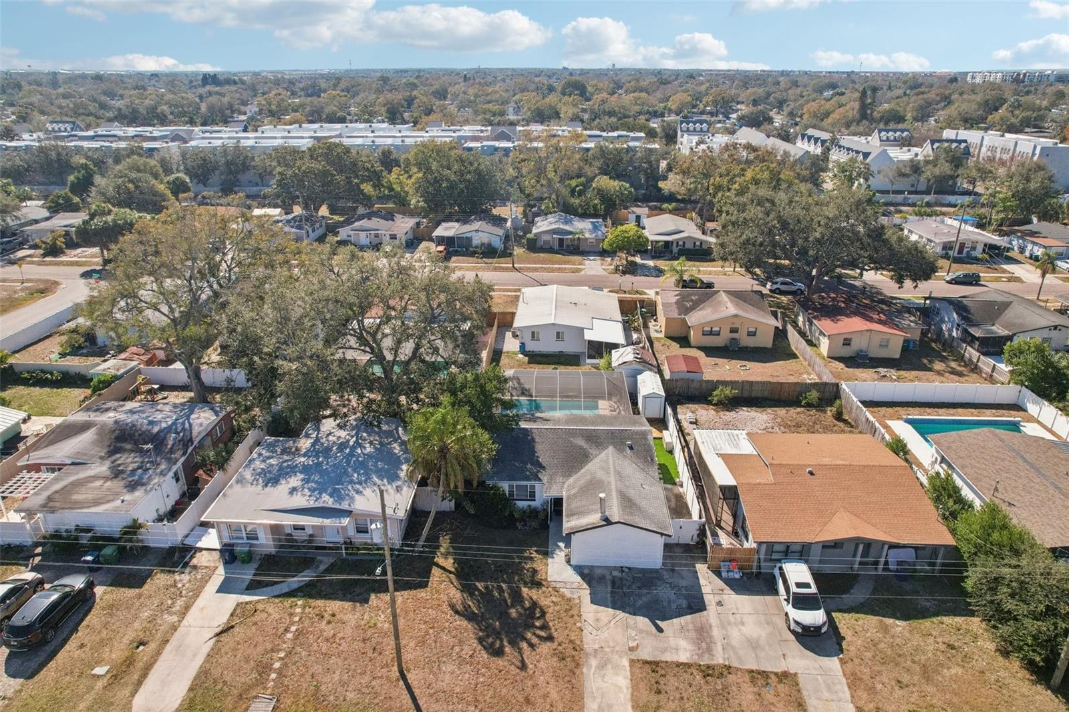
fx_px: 653
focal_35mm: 22
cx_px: 534
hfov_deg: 78.6
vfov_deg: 57.2
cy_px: 356
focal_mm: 8.4
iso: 400
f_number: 2.8
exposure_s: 1/1250
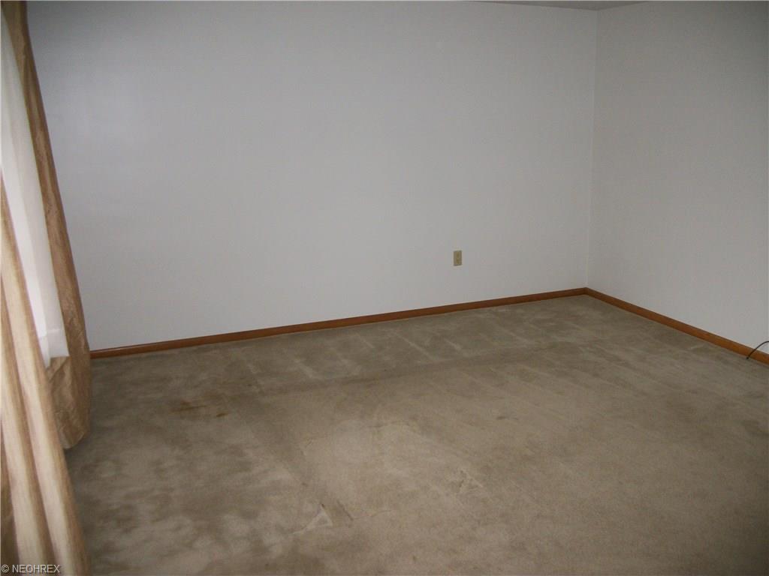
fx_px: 711
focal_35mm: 32
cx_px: 384
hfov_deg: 56.8
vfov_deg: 44.2
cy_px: 288
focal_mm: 5.7
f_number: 2.9
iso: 160
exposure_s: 1/30
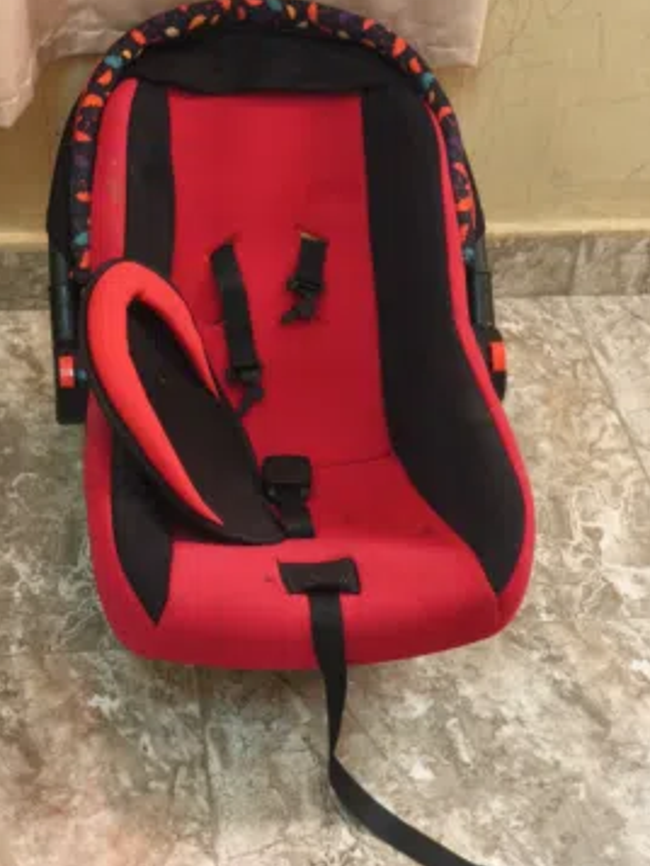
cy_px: 408
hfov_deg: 26.1
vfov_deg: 34.3
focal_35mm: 56
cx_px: 296
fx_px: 1401
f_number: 1.9
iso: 1250
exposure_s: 1/50
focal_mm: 7.1
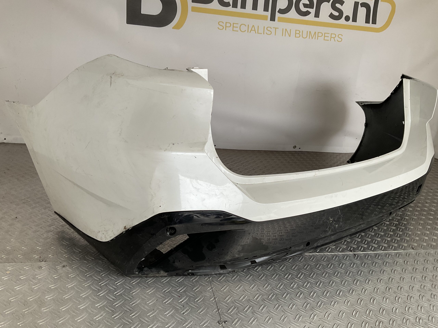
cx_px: 219
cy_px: 164
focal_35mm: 29
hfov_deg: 61.7
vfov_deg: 48.2
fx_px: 367
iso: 40
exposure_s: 1/50
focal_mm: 3
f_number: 1.8
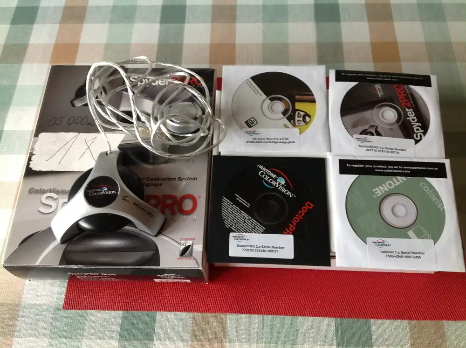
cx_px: 233
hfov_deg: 52.7
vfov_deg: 40.6
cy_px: 174
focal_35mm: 35
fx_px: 470
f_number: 2.4
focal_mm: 4.28
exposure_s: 1/15
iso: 64
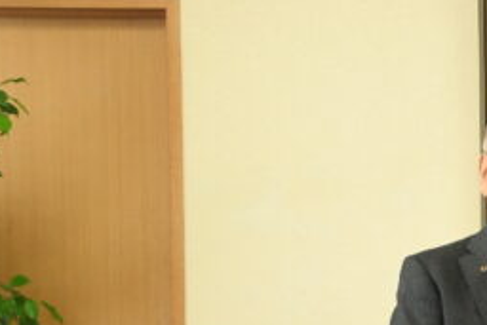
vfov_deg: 9.1
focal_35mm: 150
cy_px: 275
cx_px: 717
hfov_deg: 13.0
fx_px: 2030
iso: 800
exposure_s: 1/80
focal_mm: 32
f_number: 4.2
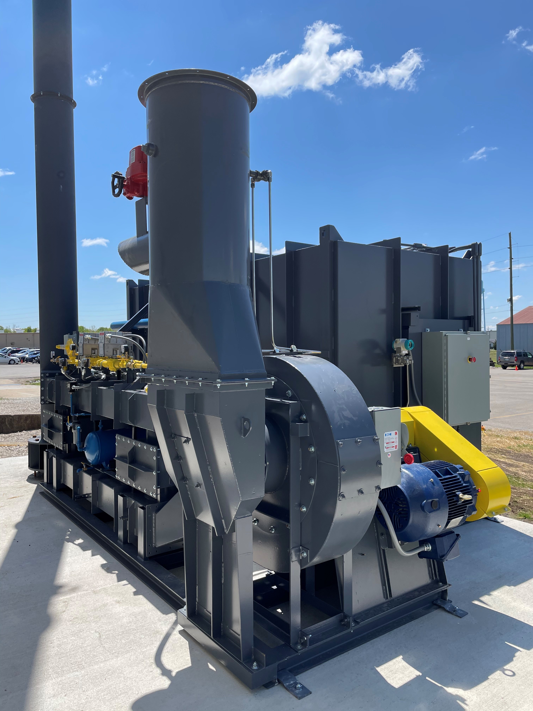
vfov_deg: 67.3
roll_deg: +0.5
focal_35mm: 26
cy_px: 356
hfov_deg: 53.1
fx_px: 534
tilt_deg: -2.4
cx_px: 266
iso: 32
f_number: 1.6
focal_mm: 4.2
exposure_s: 1/3300
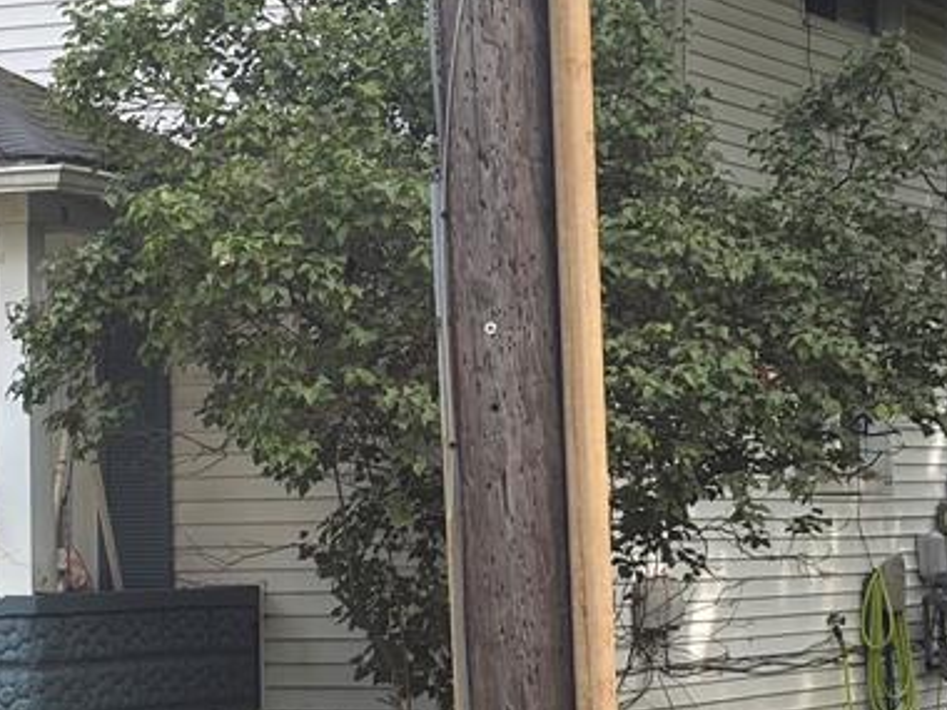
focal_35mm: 140
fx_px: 3830
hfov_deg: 14.1
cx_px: 384
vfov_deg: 10.6
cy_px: 366
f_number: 1.6
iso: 32
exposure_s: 1/566
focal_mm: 5.96
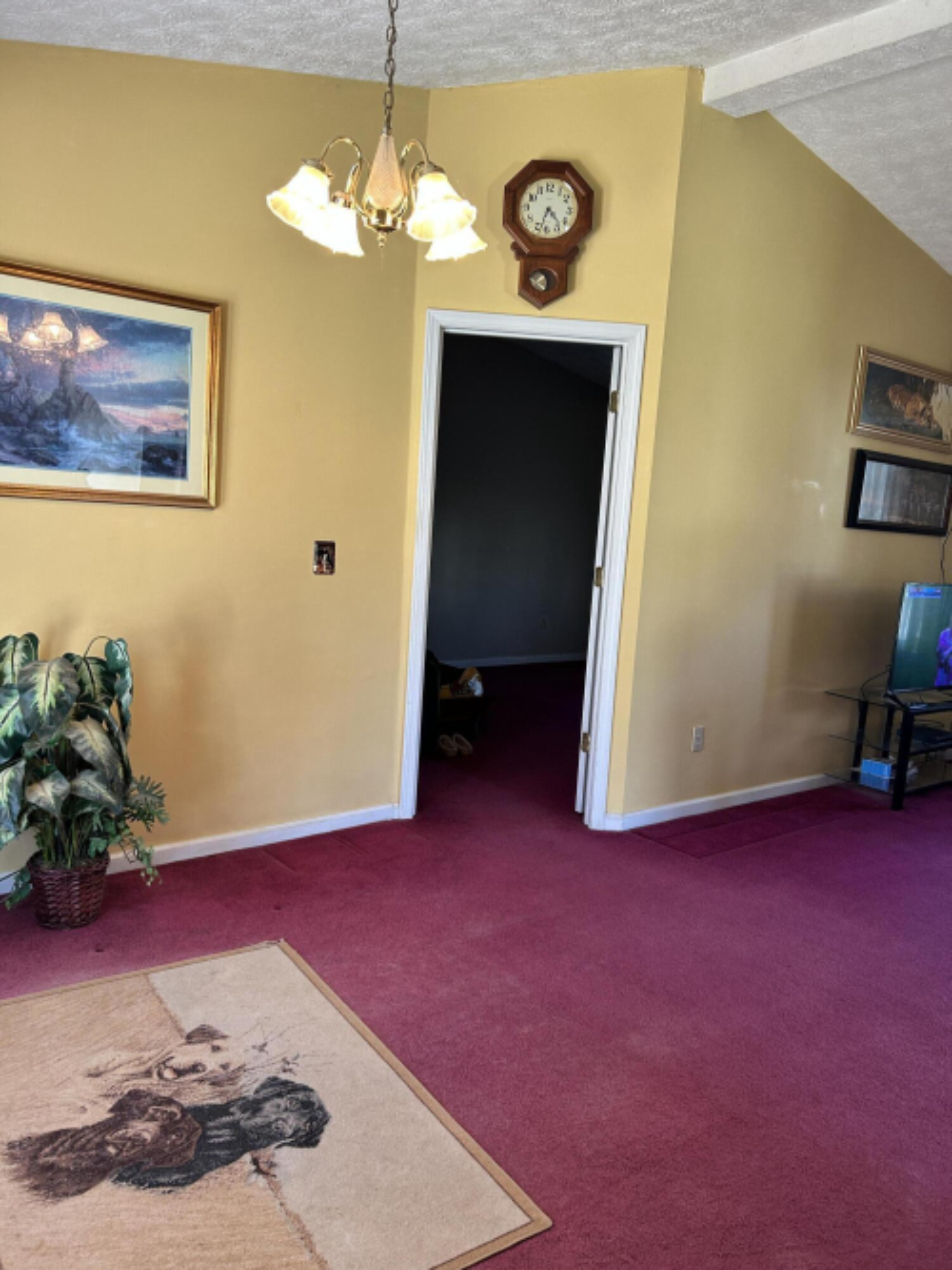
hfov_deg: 53.0
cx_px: 476
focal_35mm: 26
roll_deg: -5.1
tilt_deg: -7.9
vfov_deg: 67.3
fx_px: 954
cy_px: 635
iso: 125
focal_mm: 5.7
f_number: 1.5
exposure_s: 1/60
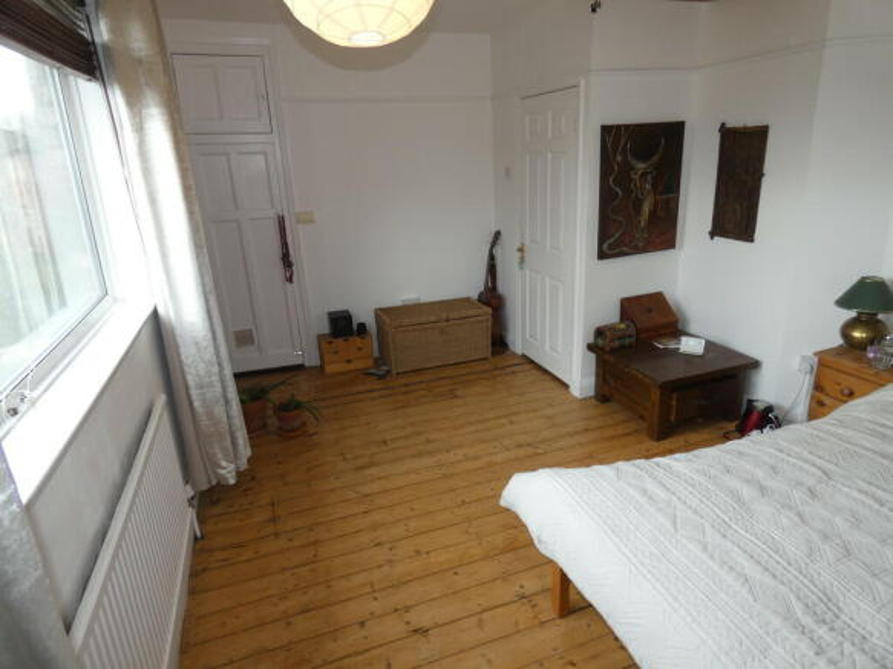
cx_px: 446
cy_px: 334
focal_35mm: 20
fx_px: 516
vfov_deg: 66.0
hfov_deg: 81.8
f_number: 2.8
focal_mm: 3.6
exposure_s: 1/60
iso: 100
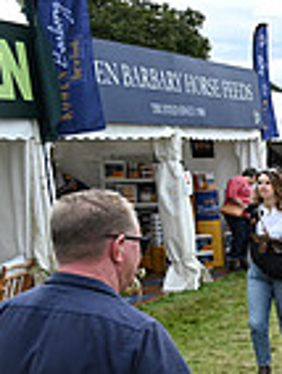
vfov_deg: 20.7
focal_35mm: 94
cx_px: 746
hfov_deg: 11.7
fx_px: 1018
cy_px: 280
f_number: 5
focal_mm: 24
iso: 640
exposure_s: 1/1250
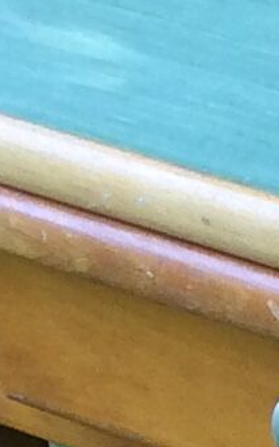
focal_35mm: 265
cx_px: 1073
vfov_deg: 7.7
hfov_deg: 4.6
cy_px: 721
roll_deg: +1.5
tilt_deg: -33.2
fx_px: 3223
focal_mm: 3.3
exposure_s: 1/50
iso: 50
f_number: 2.4
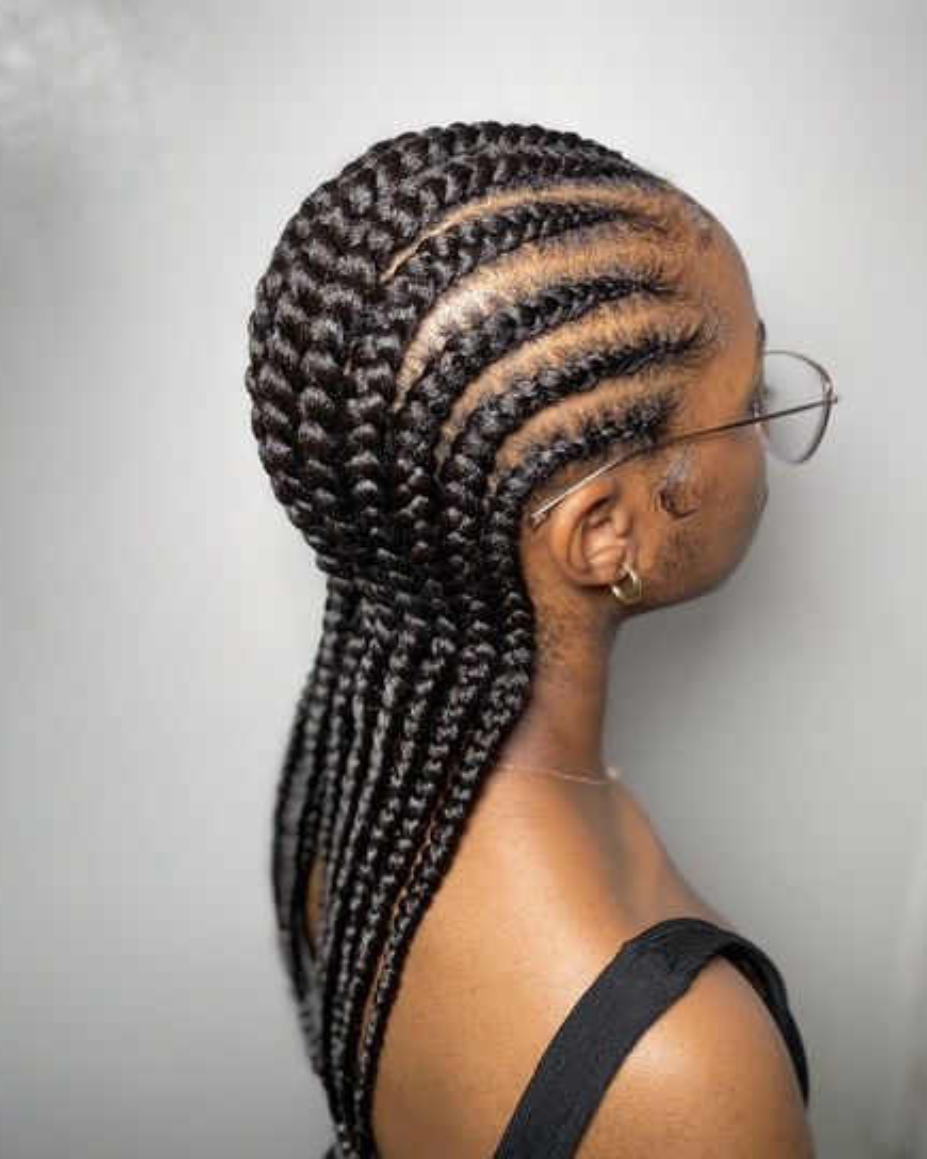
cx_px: 465
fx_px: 961
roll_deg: +1.2
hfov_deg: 51.5
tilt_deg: -21.5
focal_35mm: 28
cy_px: 537
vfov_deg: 62.1
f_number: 1.8
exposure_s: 1/121
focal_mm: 4.25
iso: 64
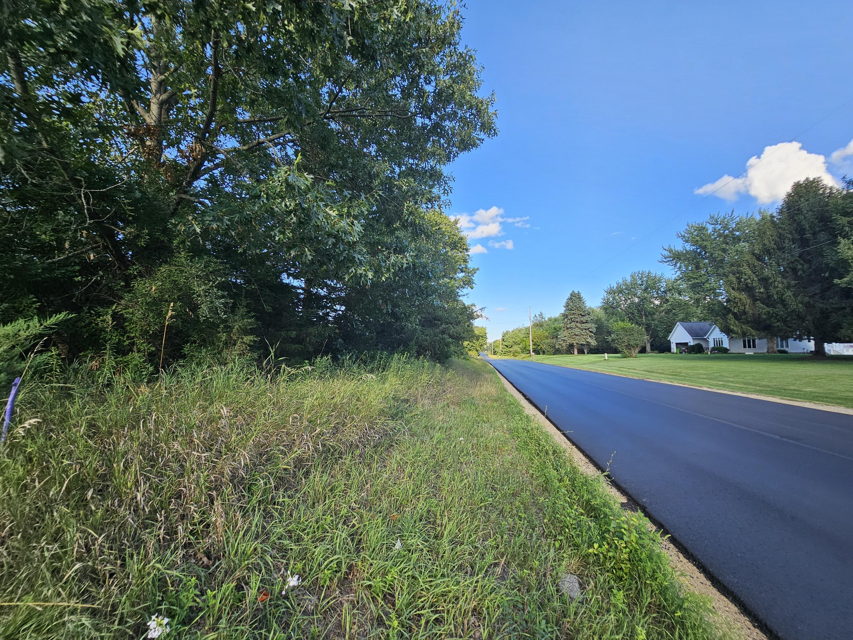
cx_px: 426
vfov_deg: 89.9
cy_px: 320
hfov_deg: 106.2
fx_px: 320
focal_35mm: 13
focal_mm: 2.2
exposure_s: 1/393
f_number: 2.2
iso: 50
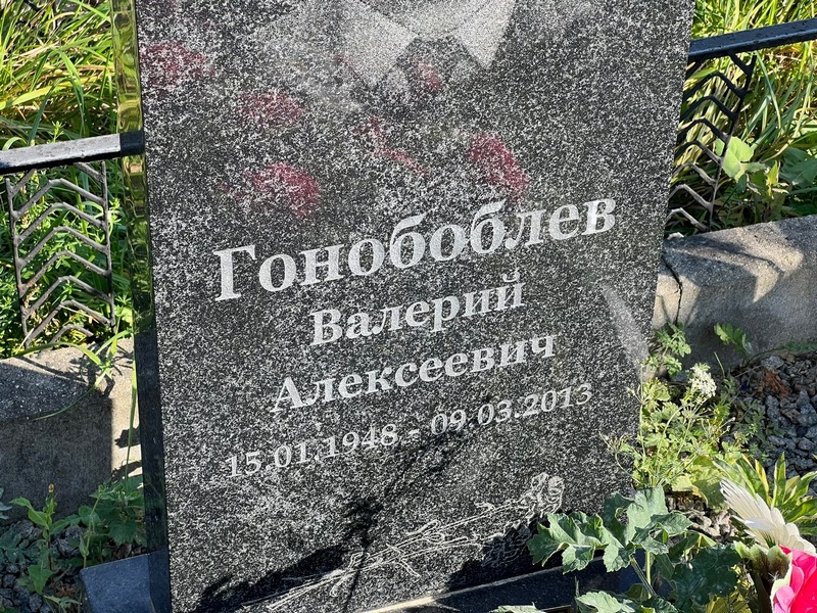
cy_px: 306
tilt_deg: -35.0
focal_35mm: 77
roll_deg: -2.1
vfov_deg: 19.1
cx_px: 408
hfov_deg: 25.3
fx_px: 1817
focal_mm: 9
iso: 32
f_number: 2.8
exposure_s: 1/166
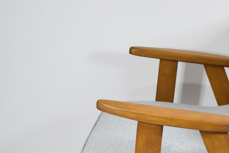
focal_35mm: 97
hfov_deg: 20.6
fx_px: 618
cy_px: 166
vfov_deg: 13.8
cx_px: 200
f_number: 4.2
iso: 1000
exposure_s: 1/125
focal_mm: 29
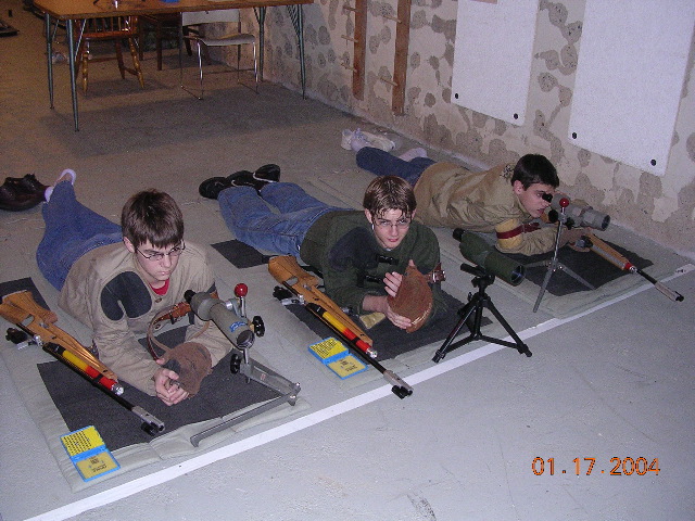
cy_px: 260
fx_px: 763
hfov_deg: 49.0
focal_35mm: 38
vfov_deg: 37.7
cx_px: 348
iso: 320
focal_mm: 5.8
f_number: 2.8
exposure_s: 1/60.1
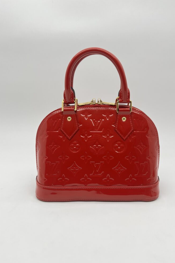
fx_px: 204
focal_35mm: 28
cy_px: 136
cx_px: 95
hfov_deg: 46.3
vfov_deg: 65.5
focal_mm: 5.7
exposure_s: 1/106
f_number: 1.5
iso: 32
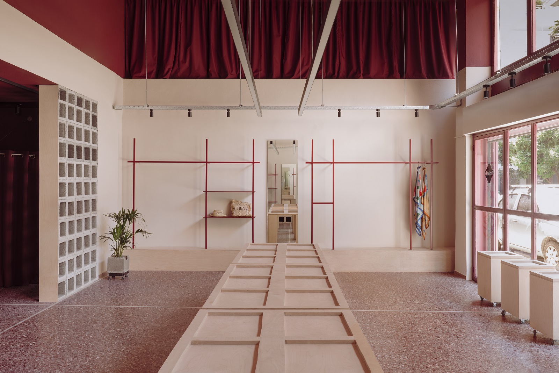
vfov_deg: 43.6
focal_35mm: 30
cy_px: 186
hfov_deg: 61.9
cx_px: 280
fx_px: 466
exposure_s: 1/1.67
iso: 100
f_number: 11
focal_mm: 30
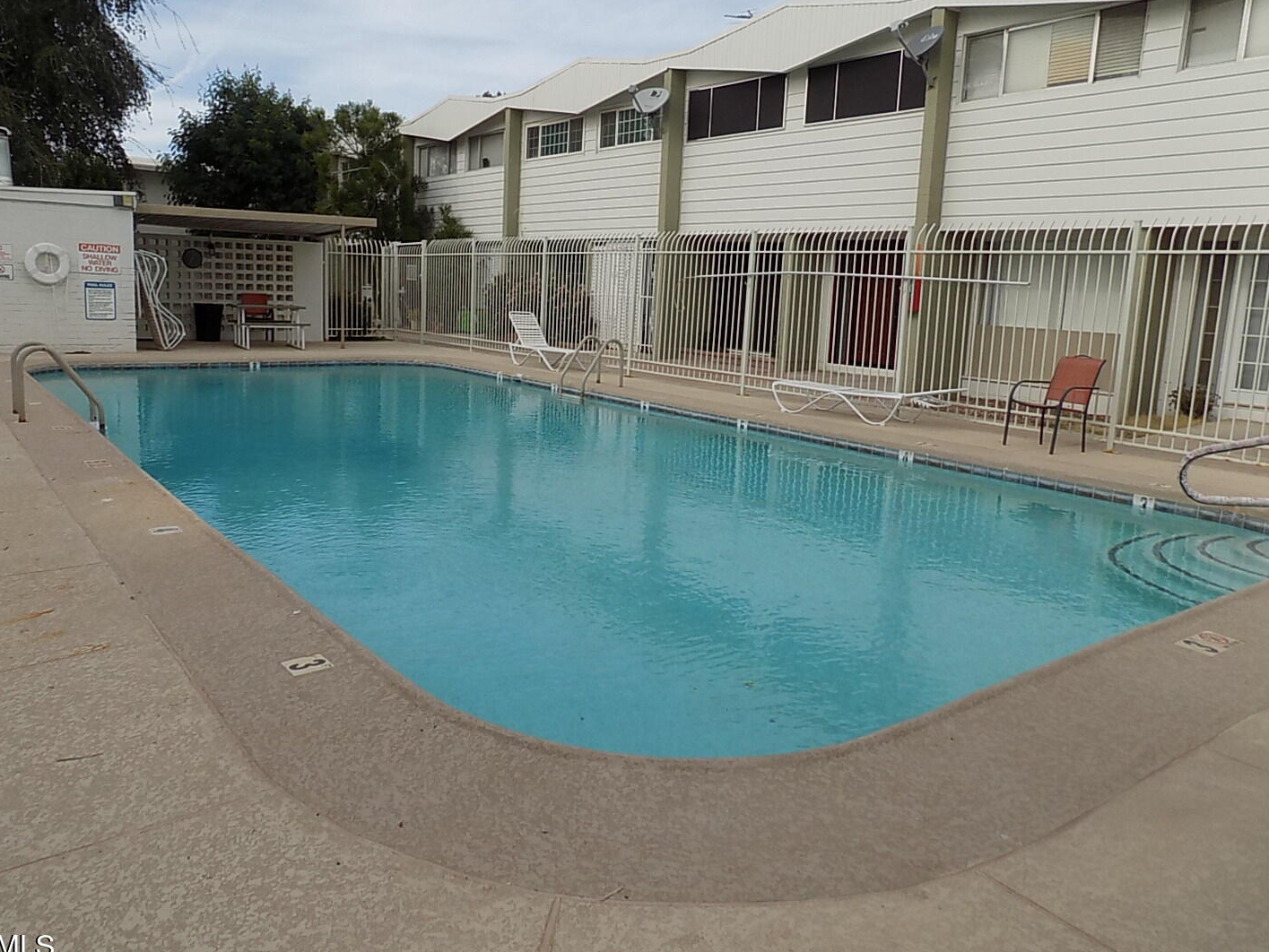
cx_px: 592
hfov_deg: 67.2
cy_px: 456
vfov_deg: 53.1
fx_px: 953
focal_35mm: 26
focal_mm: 4
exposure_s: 1/800
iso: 80
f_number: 3.1
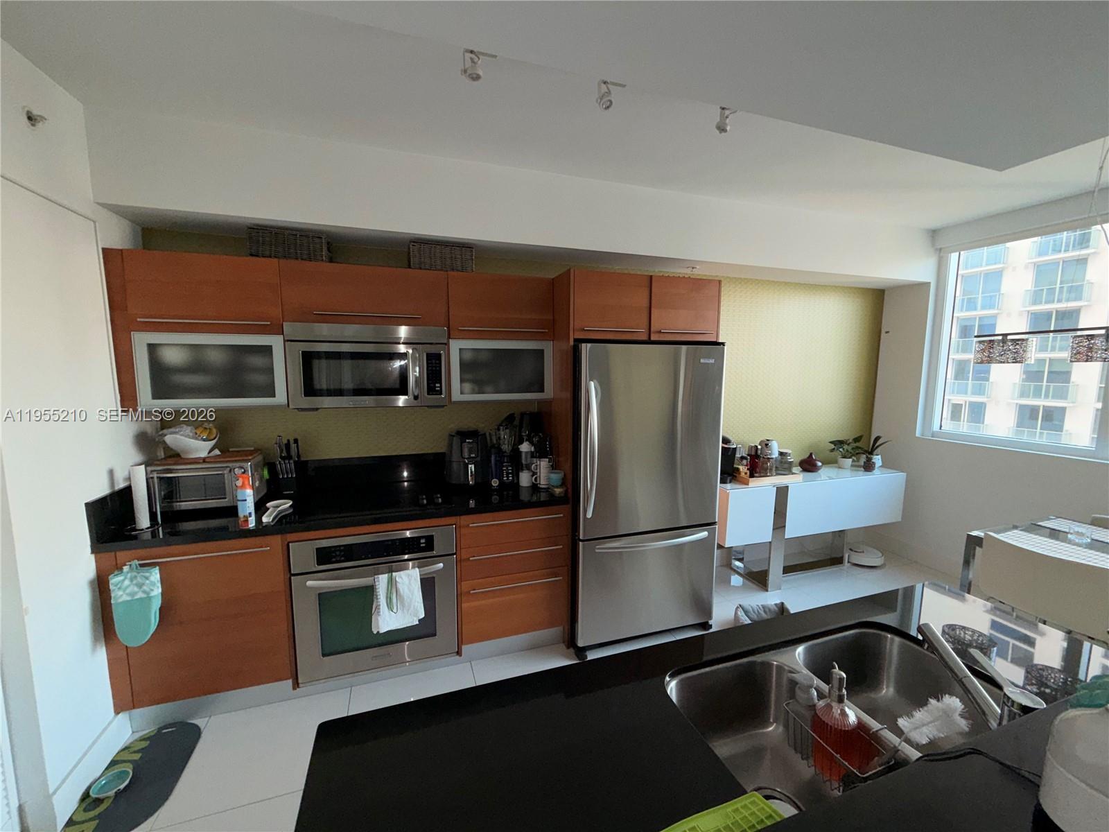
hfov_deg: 102.1
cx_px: 554
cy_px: 416
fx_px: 449
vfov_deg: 85.7
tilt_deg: -6.2
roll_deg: +0.1
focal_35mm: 14
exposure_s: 1/121
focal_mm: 2.22
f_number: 2.2
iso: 50
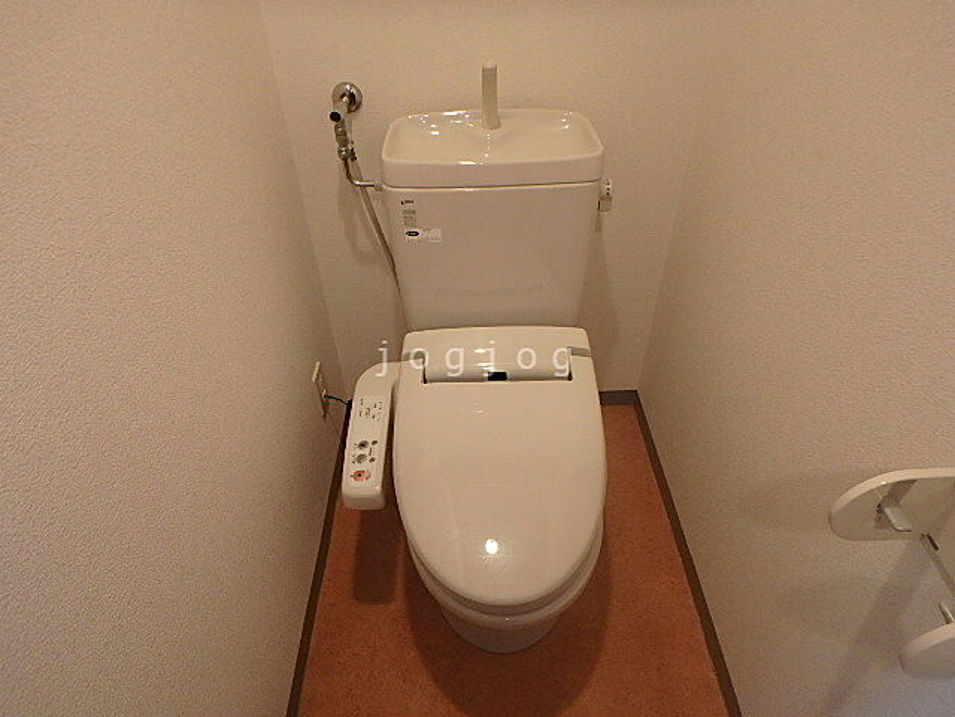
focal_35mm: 21
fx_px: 579
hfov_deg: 79.0
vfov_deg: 63.4
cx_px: 478
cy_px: 358
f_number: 3.5
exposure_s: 1/30
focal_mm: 3.7
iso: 320
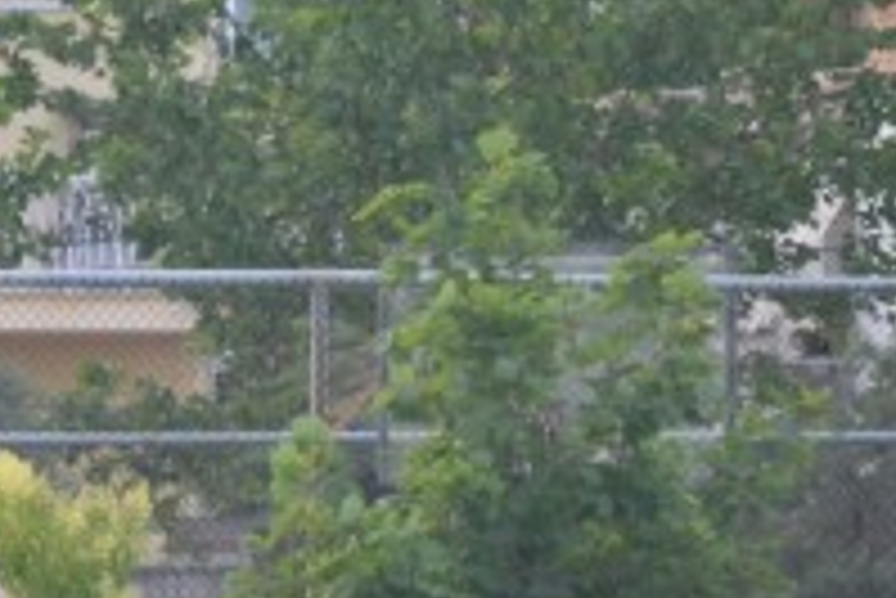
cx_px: -239
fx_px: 24732
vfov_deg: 1.4
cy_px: 733
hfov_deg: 2.1
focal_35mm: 993
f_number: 5.6
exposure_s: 1/500
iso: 1100
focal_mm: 200
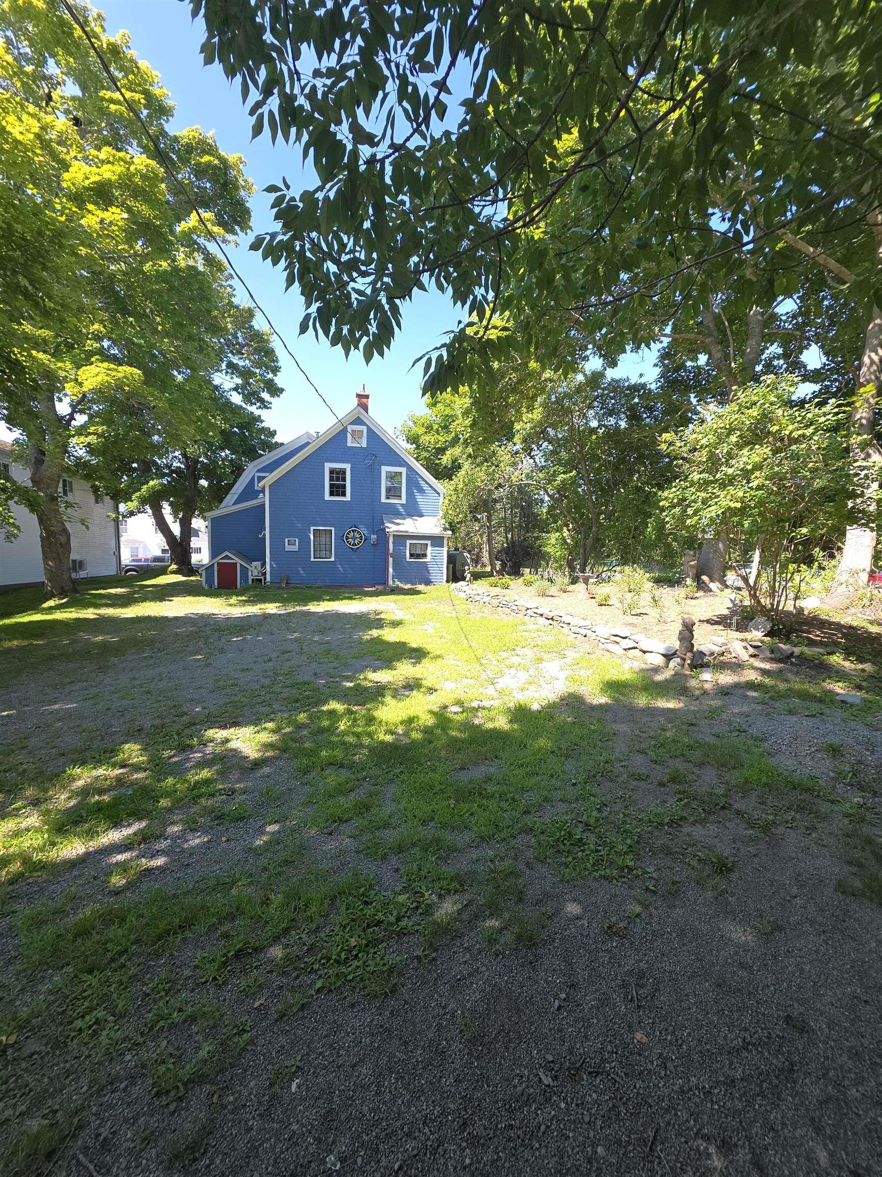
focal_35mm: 13
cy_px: 588
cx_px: 441
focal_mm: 2.2
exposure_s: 1/169
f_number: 1.9
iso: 20
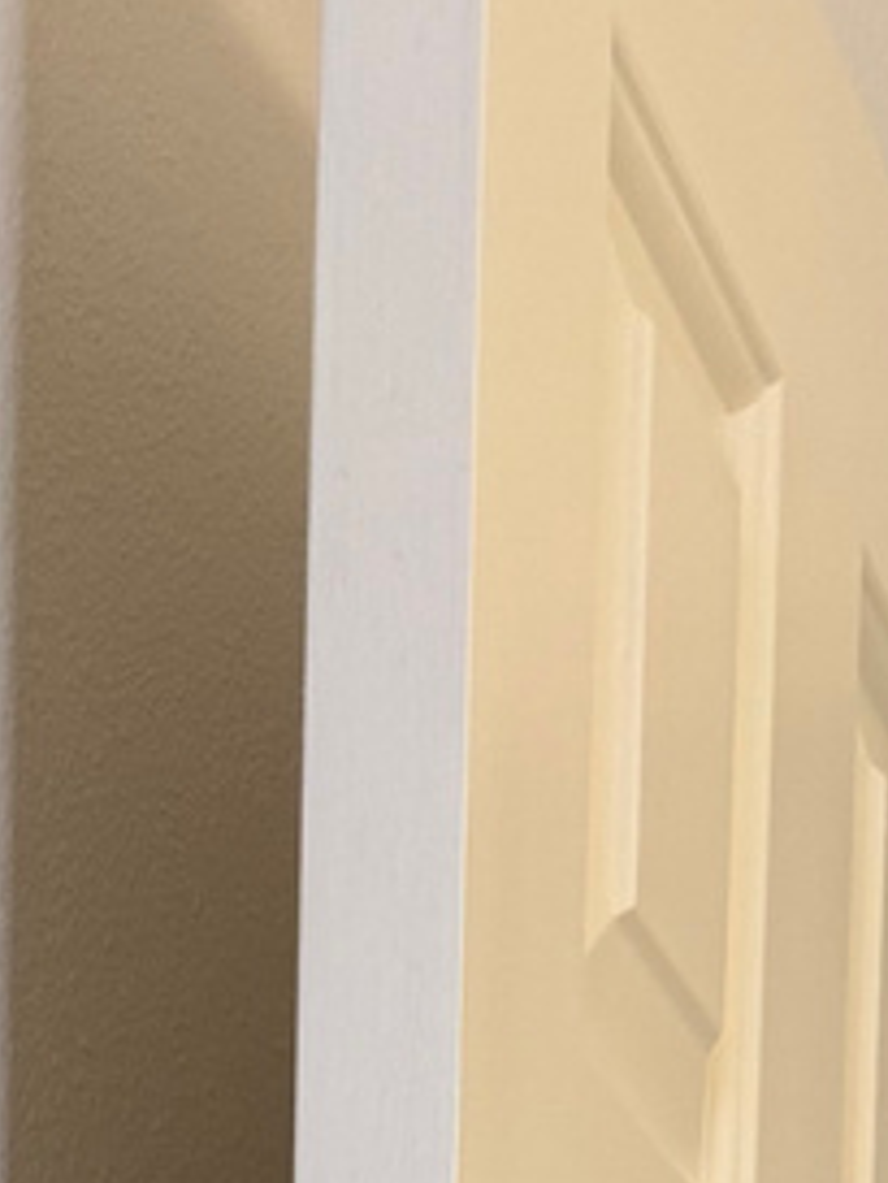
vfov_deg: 11.0
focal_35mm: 135
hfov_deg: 10.4
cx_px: -676
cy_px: 3280
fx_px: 4614
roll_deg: +0.3
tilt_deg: -6.2
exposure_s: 1/121
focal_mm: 6.76
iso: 100
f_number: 1.78
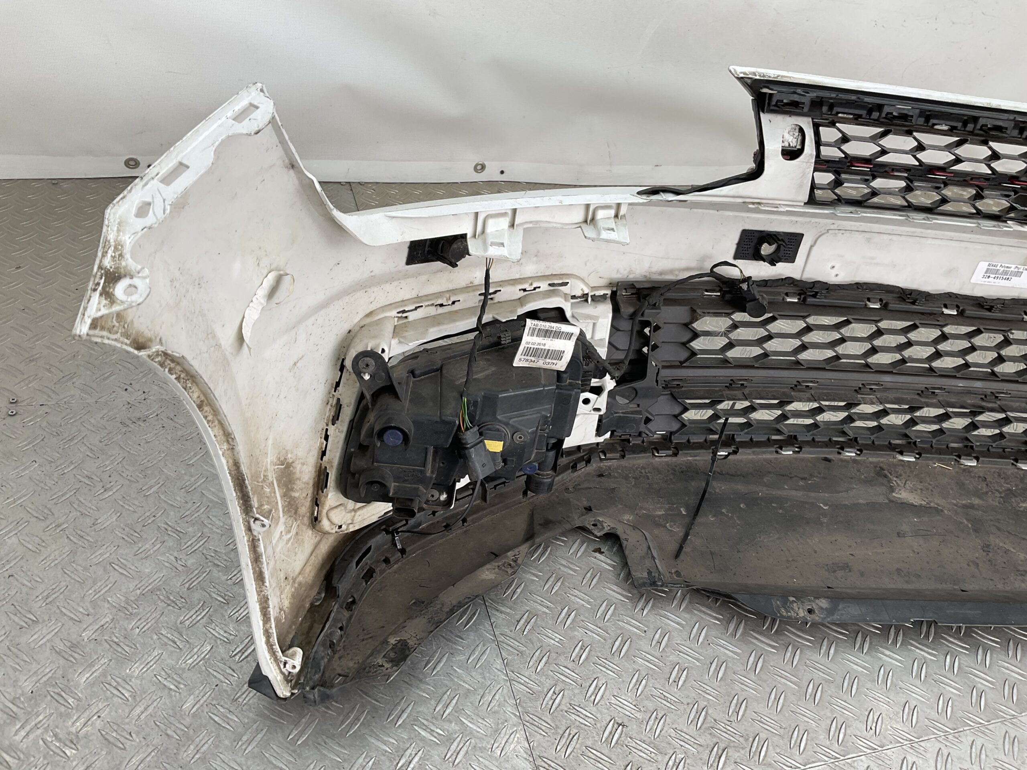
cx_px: 514
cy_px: 385
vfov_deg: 48.2
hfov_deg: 61.7
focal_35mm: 29
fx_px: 860
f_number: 1.8
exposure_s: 1/108
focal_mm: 3
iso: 16
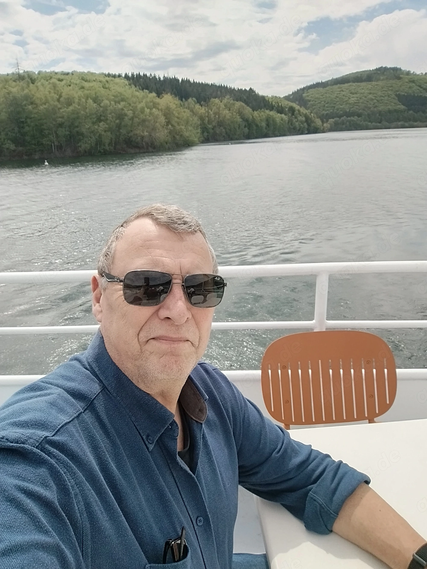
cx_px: 214
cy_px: 284
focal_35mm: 24
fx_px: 395
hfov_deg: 56.8
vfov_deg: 71.6
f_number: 2.4
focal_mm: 3.26
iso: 50
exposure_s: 1/1430
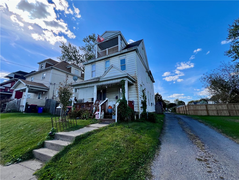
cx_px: 120
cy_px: 90
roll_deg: -0.3
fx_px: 90
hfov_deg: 106.2
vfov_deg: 89.9
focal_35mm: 13
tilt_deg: +12.8
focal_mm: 1.57
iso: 32
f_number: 1.8
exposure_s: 1/1033
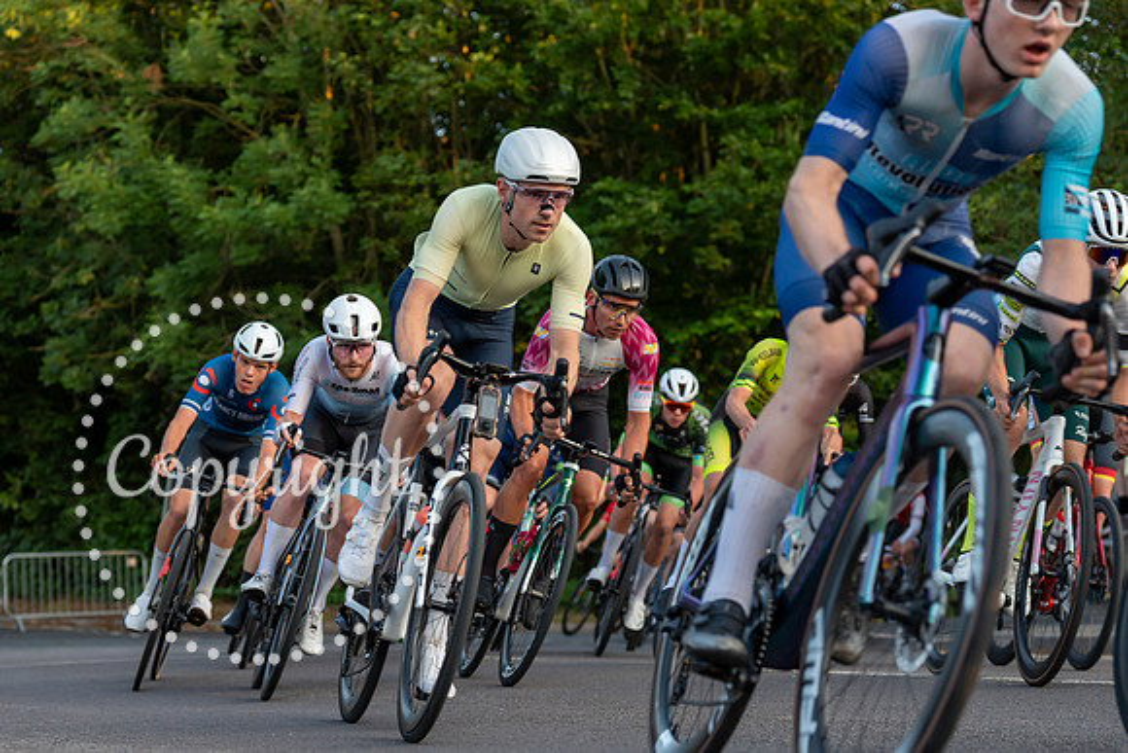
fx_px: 2413
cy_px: 414
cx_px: 508
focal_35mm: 77
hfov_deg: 26.3
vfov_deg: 17.7
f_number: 3.5
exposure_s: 1/800
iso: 1000
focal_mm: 70
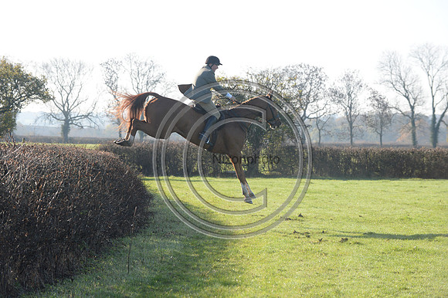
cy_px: 149
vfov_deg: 9.8
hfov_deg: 14.7
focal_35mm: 140
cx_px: 224
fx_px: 1741
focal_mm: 140
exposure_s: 1/1250
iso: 1000
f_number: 5.6
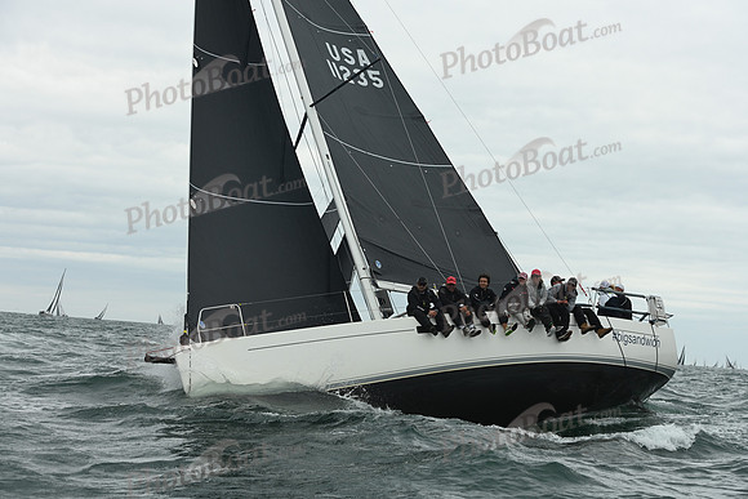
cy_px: 250
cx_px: 374
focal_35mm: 78
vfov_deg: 17.5
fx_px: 1621
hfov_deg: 26.0
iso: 400
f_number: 7.1
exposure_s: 1/800
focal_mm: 78
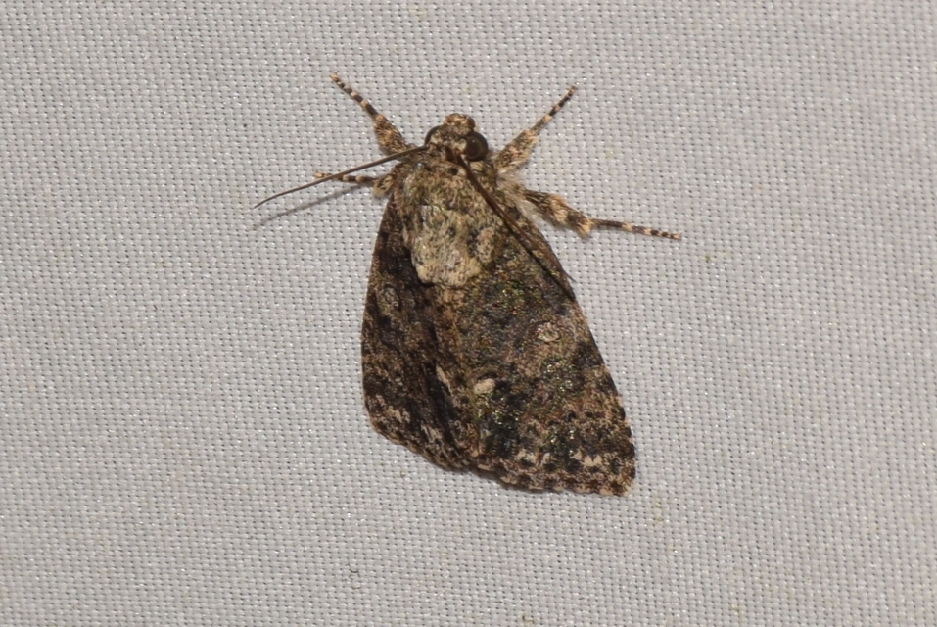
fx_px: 5471
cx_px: 468
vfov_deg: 6.6
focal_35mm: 210
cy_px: 314
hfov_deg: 9.8
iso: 100
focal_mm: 140
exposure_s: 1/160
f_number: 13
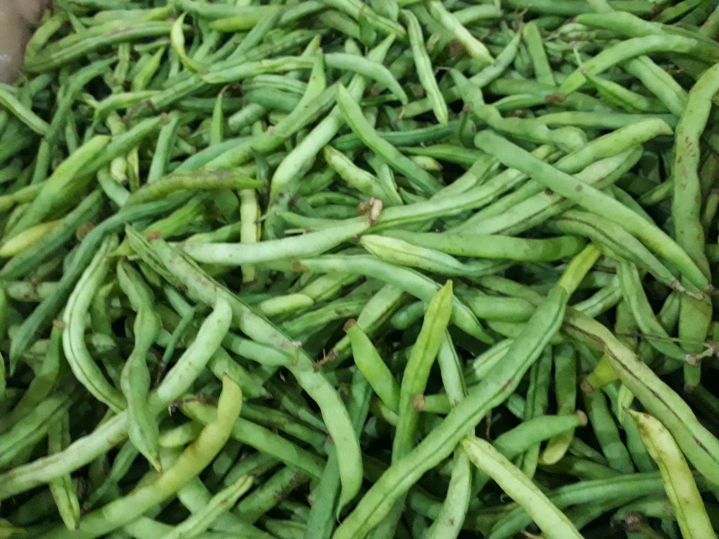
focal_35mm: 27
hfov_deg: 65.3
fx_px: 561
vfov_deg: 51.4
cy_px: 270
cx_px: 360
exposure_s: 1/15
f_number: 1.9
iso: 640
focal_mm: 3.6
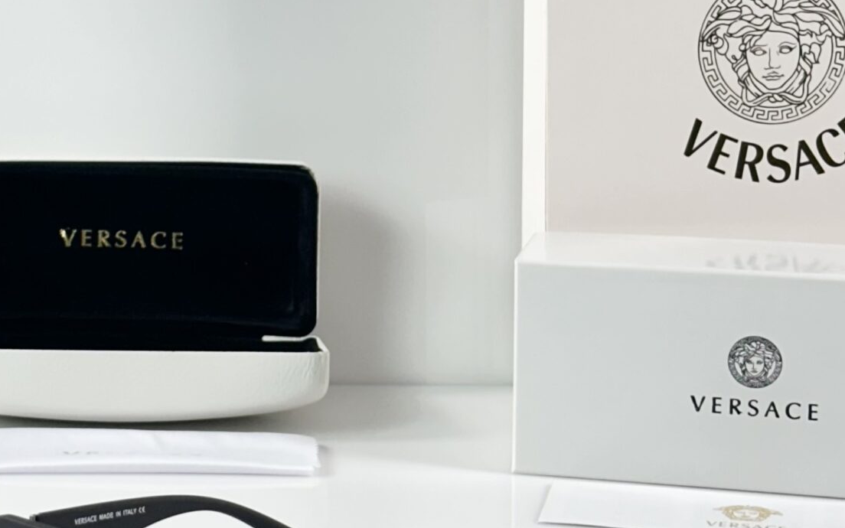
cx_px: 240
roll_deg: -1.1
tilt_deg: -6.7
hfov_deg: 17.6
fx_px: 2717
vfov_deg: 11.0
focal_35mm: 118
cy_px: 70
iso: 80
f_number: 1.78
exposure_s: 1/100
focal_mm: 6.86
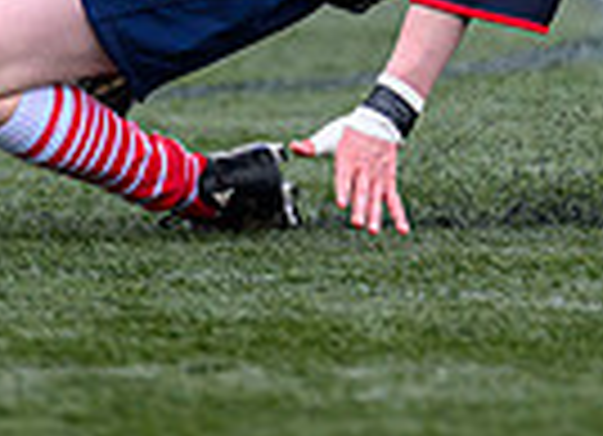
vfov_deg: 0.8
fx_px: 32687
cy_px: -413
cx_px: 690
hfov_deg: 1.1
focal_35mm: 1900
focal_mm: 400
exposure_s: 1/2000
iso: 500
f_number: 3.5
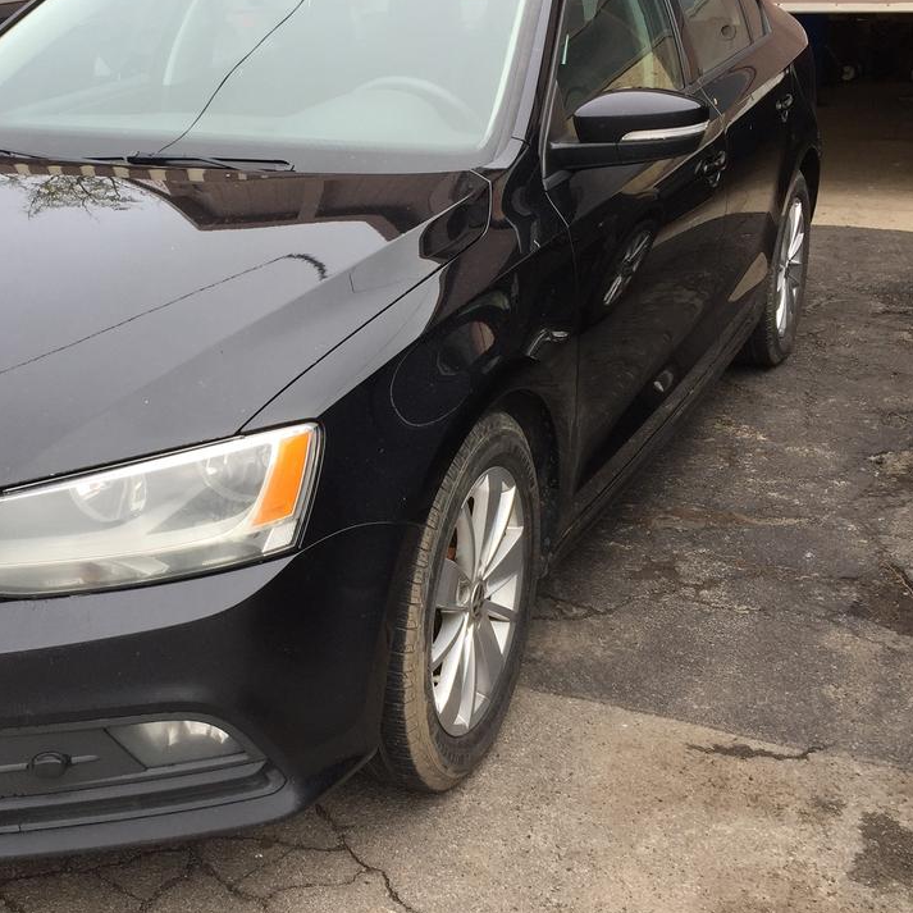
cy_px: 396
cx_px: 243
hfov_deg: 36.1
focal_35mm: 46
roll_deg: +0.8
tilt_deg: -17.8
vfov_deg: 36.7
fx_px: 1373
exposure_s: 1/359
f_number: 2.2
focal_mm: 4.15
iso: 32
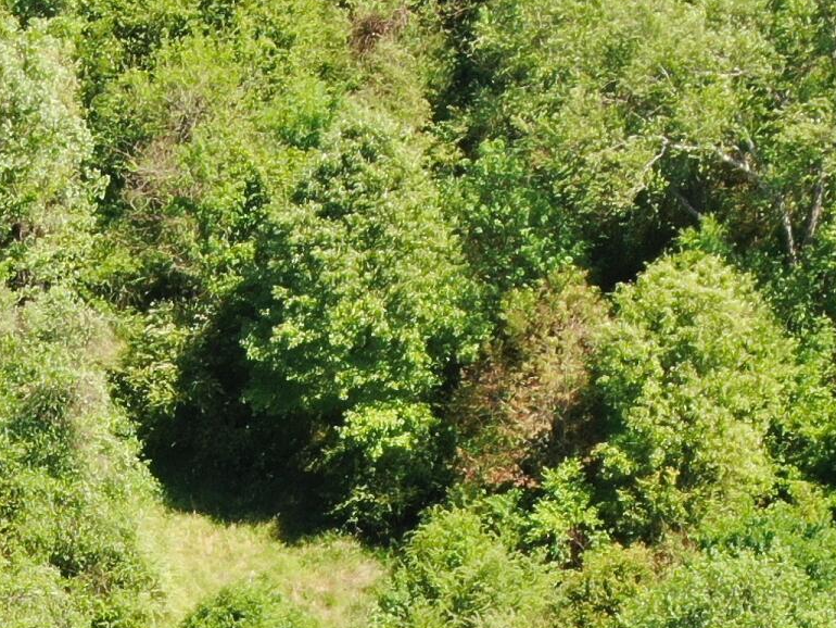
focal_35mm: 187
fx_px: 4518
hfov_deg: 10.5
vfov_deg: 7.8
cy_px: 941
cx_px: 59
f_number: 3.8
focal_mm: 8.6
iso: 100
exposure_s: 1/240
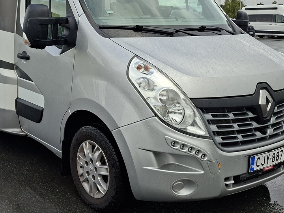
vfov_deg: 31.2
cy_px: 68
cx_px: 79
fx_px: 377
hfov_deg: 40.3
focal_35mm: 46
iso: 40
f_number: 1.8
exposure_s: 1/1241
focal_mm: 5.54
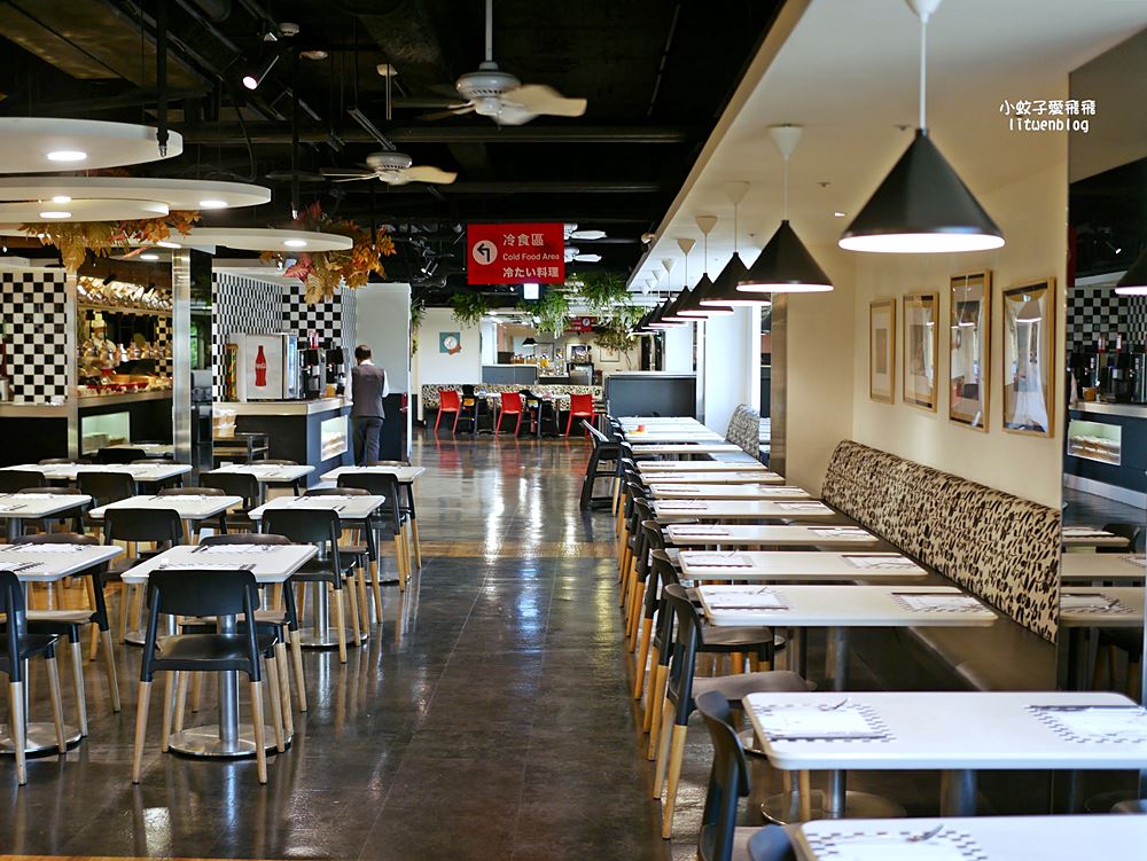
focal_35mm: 50
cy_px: 430
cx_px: 574
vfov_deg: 29.1
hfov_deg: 38.2
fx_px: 1658
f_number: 1.8
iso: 200
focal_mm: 25
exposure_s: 1/60
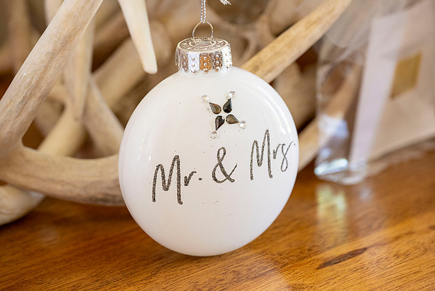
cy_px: 146
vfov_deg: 11.4
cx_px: 218
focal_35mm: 120
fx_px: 1450
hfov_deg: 17.1
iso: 800
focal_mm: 120
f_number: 5.6
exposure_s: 1/50
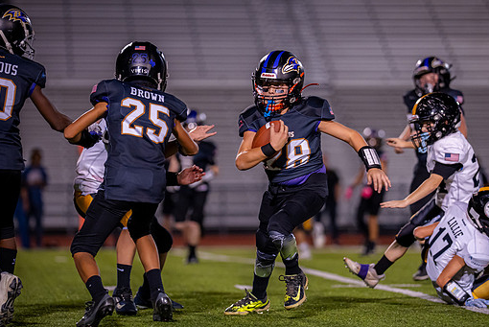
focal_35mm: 215
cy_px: 161
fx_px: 2923
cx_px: 274
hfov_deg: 9.6
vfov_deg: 6.4
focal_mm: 135
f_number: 1.8
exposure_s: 1/1250
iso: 1600
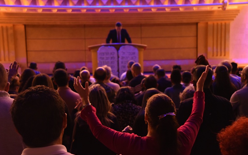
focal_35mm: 46
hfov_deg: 43.5
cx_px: 124
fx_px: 311
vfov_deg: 28.0
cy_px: 82
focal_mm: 45
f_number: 5.6
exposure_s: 1/50
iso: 5000
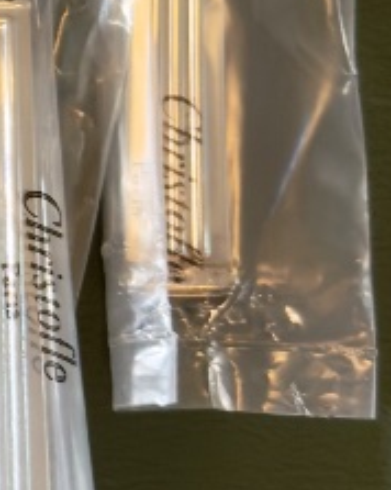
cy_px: -9
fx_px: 2665
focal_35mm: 184
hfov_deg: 8.0
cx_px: -406
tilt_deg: -82.1
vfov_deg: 10.4
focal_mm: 6.76
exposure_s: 1/50
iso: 200
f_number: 1.78
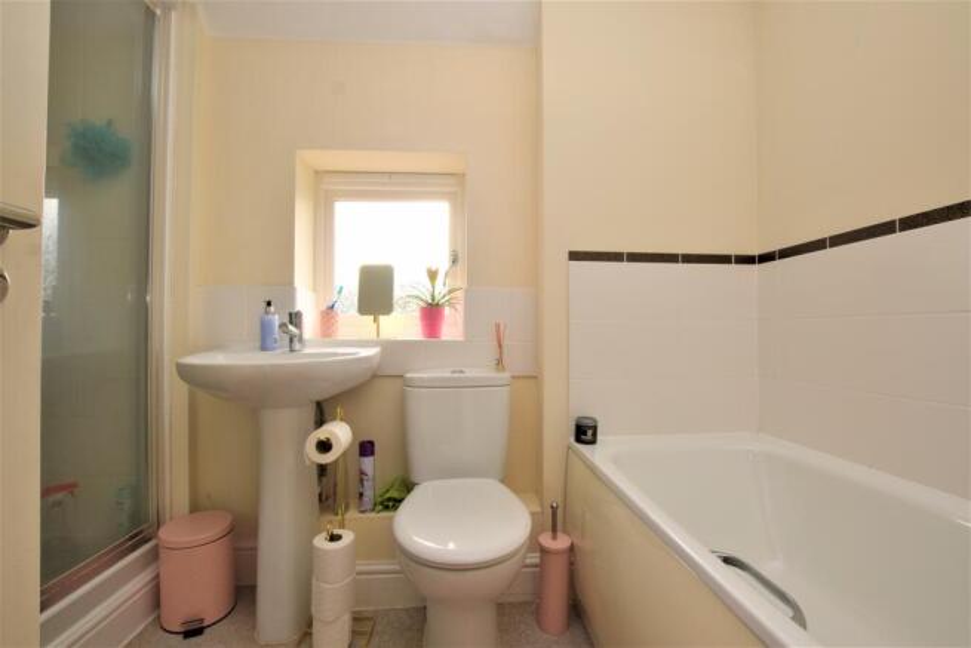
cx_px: 486
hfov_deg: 100.4
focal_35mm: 15
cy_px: 324
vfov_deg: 77.4
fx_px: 405
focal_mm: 10
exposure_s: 1/60
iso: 400
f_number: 9
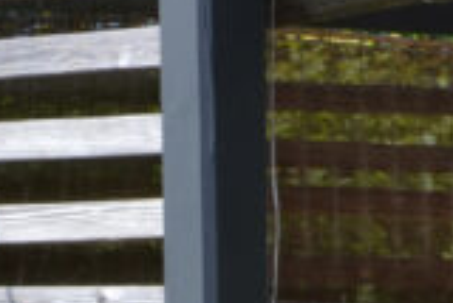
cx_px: 640
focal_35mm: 383
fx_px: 4824
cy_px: 950
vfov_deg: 3.5
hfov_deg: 5.3
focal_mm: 40
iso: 100
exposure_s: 1/200
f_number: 7.1
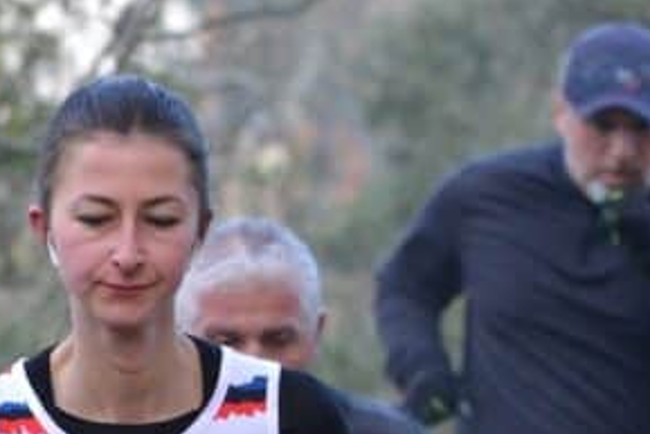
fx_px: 10784
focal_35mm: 597
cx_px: 83
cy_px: 533
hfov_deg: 3.5
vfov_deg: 2.3
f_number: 5
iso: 1100
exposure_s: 1/500
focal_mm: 150
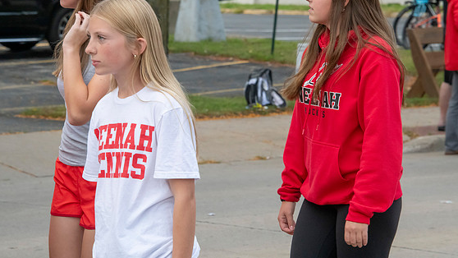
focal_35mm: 185
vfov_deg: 6.6
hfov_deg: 11.6
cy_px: 101
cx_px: 231
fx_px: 2247
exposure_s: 1/400
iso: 3200
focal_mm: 170
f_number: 11
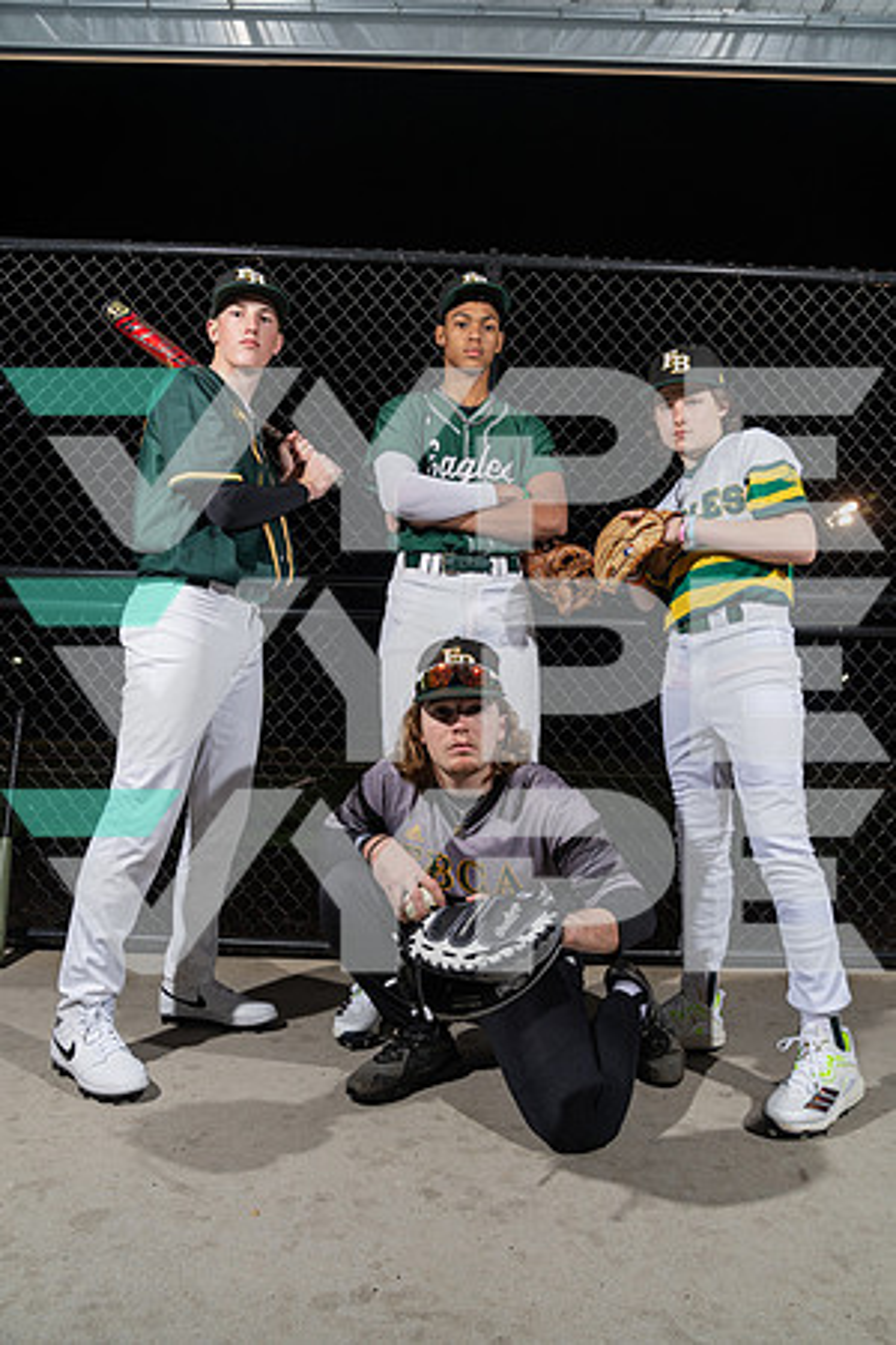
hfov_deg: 51.3
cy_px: 672
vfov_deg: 71.5
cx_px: 448
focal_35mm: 25
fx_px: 933
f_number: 5.6
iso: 125
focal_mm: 25
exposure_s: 1/125
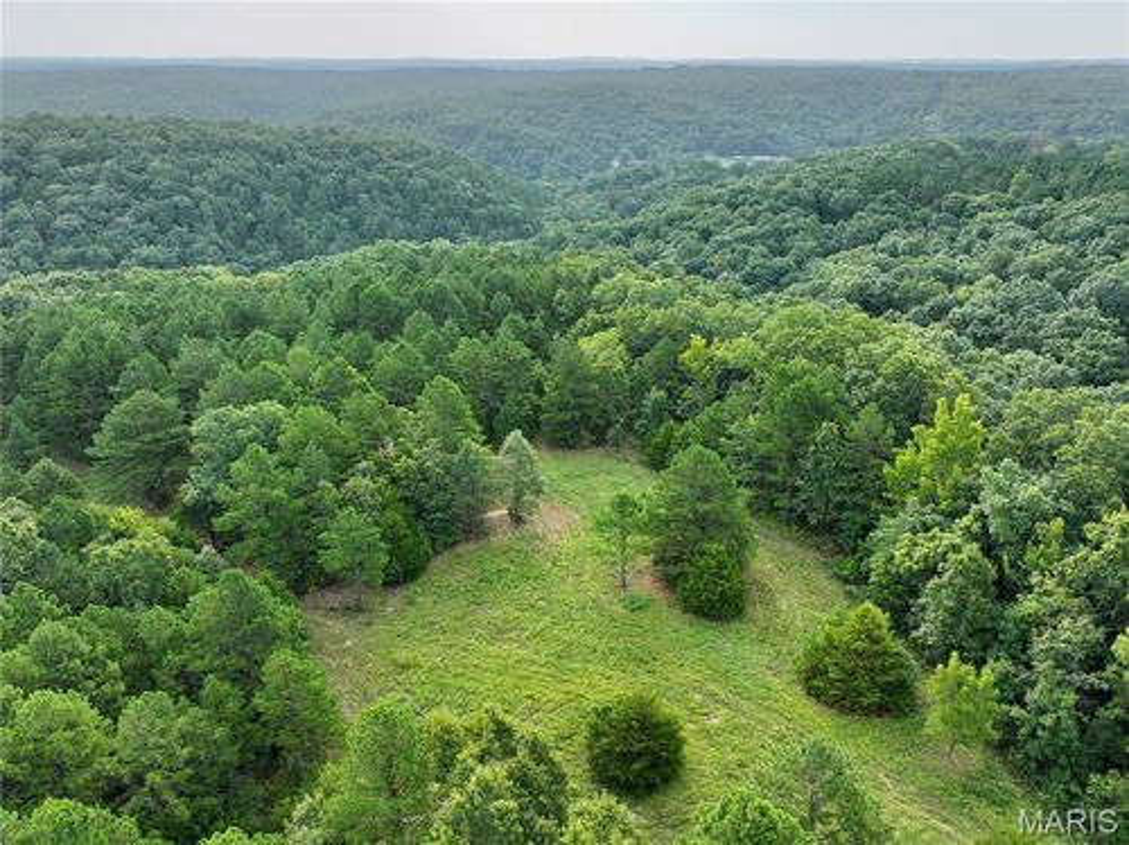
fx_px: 782
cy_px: 422
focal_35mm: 24
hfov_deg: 71.6
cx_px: 564
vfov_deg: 56.7
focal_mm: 12.29
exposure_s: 1/1600
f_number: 2.8
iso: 400
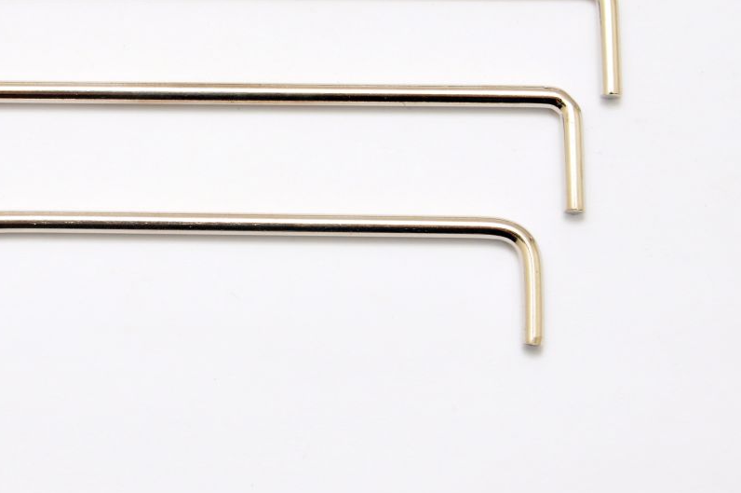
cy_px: 141
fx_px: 3224
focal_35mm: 157
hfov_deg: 13.1
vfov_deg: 8.7
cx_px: 228
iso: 400
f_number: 20
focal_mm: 65
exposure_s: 1/60
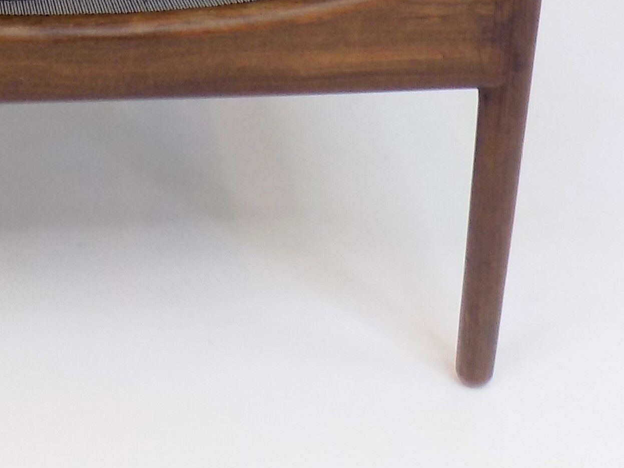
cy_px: -313
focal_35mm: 95
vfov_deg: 14.2
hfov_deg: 20.4
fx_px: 1712
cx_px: 120
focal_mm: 4
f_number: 3.1
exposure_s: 1/30
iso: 80
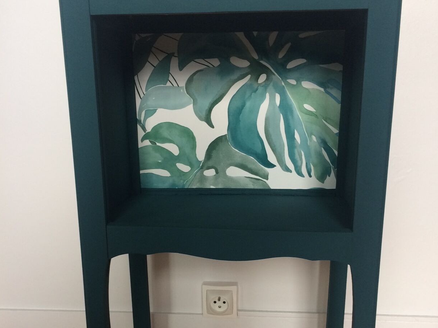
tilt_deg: -15.5
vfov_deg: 36.6
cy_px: 207
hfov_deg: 47.9
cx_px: 220
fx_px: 493
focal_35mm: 39
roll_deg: +2.5
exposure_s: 1/33
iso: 50
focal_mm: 4.15
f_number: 2.2
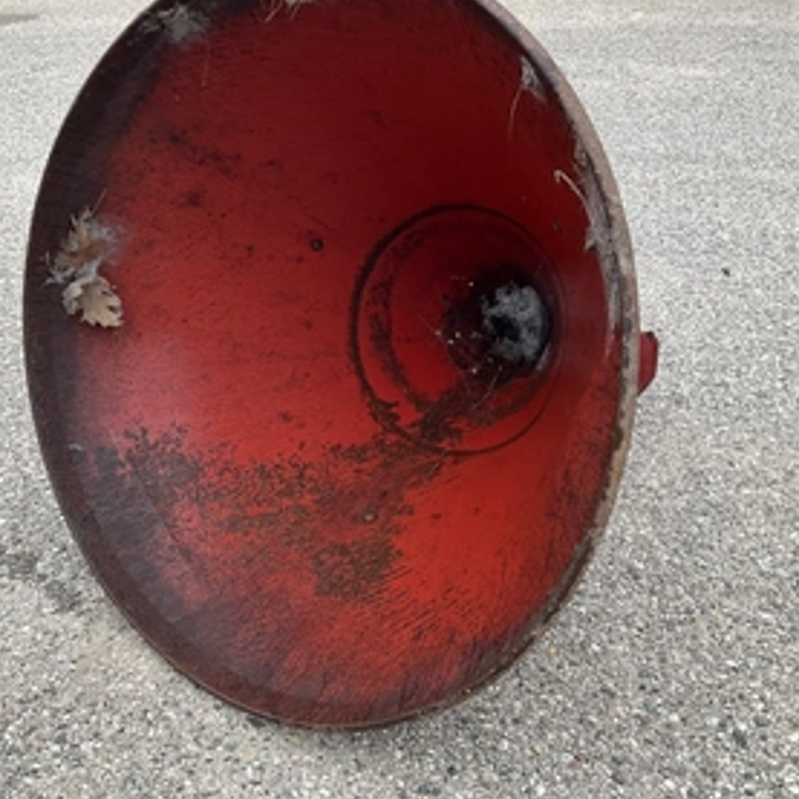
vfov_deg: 44.9
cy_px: 372
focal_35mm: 37
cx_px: 358
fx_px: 966
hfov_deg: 44.9
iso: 20
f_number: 1.8
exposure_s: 1/150
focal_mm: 3
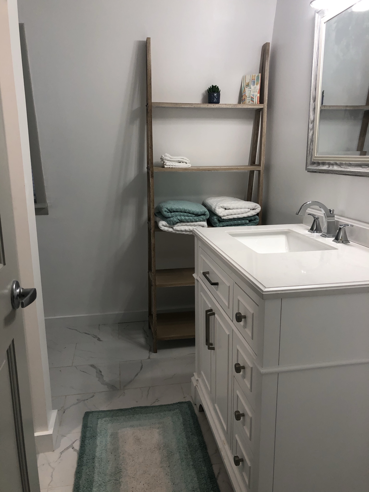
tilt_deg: -12.1
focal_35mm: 28
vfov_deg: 63.4
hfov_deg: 49.7
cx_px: 184
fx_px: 398
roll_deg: -0.4
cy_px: 246
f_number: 1.8
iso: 64
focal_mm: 3.99
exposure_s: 1/120
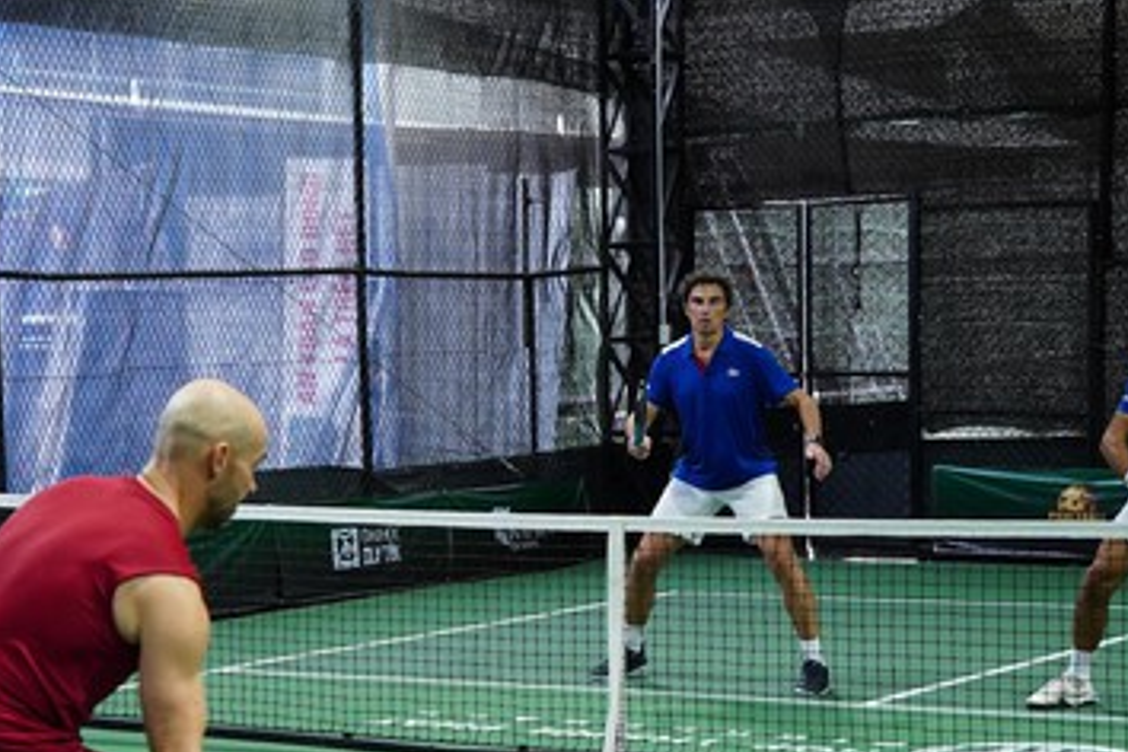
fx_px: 3102
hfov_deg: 20.5
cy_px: 507
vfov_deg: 13.8
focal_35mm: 99
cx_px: 287
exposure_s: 1/250
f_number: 2.8
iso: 800
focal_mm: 32
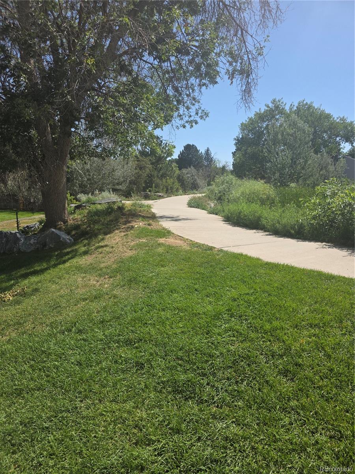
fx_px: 314
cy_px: 237
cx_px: 178
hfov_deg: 58.9
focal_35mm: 23
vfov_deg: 73.9
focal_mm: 6.3
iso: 80
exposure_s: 1/5608
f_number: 1.7
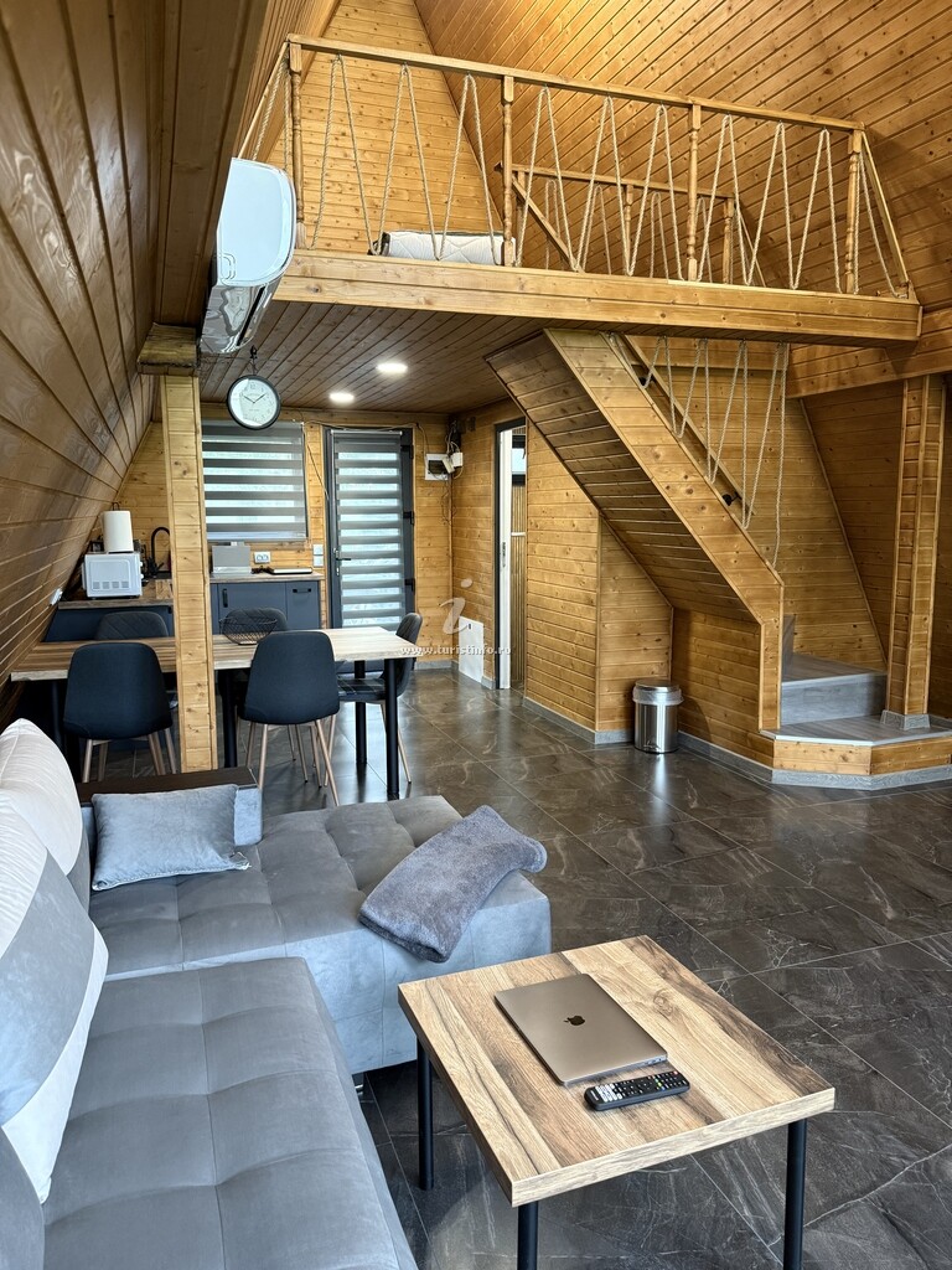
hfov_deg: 56.8
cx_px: 476
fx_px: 880
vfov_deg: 71.6
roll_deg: +0.0
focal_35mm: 24
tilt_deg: -7.5
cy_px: 635
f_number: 1.78
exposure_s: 1/50
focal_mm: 6.76
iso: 250
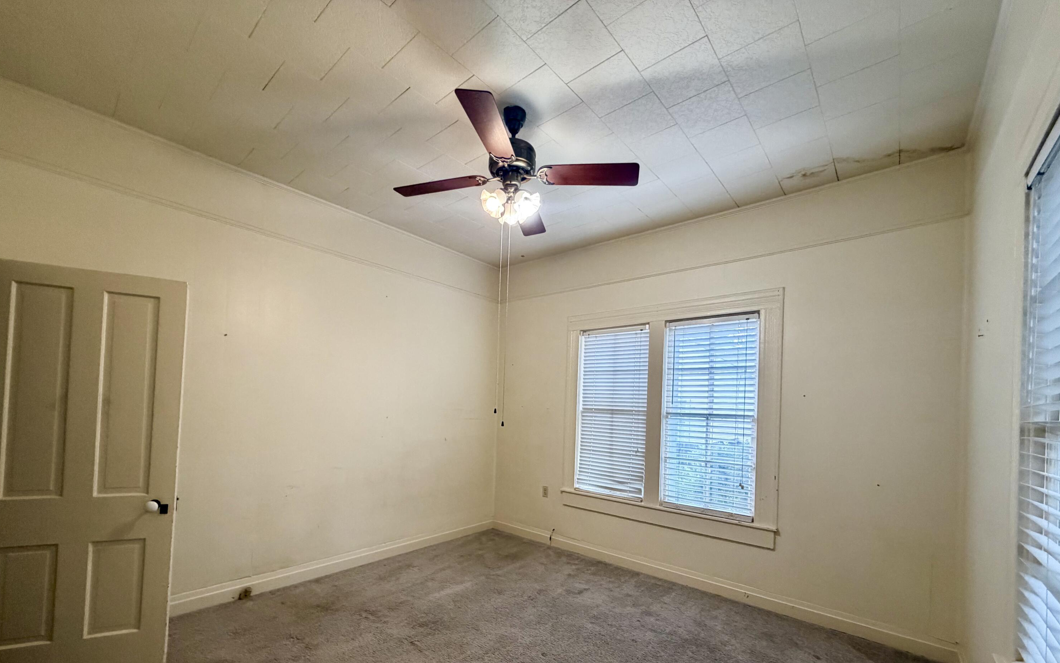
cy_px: 402
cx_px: 531
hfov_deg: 101.5
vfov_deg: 73.9
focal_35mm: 15
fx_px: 433
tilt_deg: +1.0
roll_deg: -1.3
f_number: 2.2
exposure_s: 1/120
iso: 320
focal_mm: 2.22
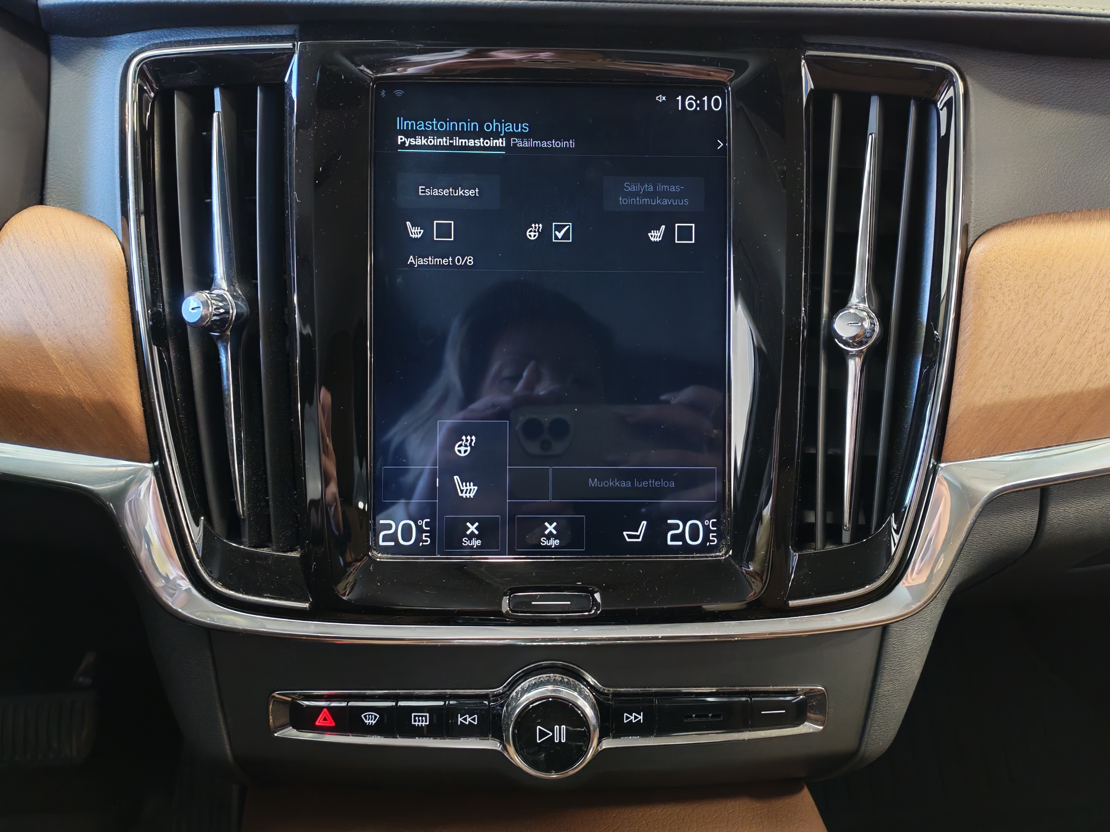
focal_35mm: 31
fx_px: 994
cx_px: 555
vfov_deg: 45.4
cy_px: 416
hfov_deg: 58.4
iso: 1600
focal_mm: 6.12
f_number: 1.9
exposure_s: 1/33
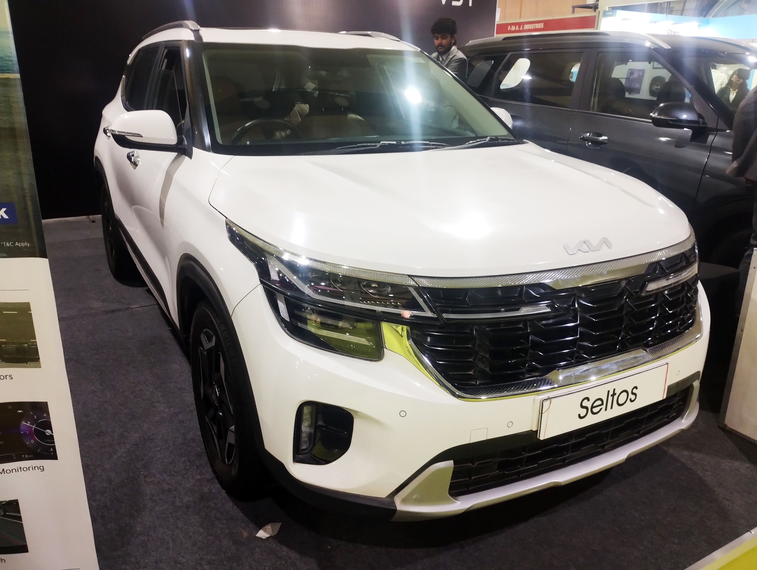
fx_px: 613
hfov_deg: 63.4
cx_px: 378
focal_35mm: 28
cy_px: 285
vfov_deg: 49.9
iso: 1197
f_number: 1.8
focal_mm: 4.27
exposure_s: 1/33.3
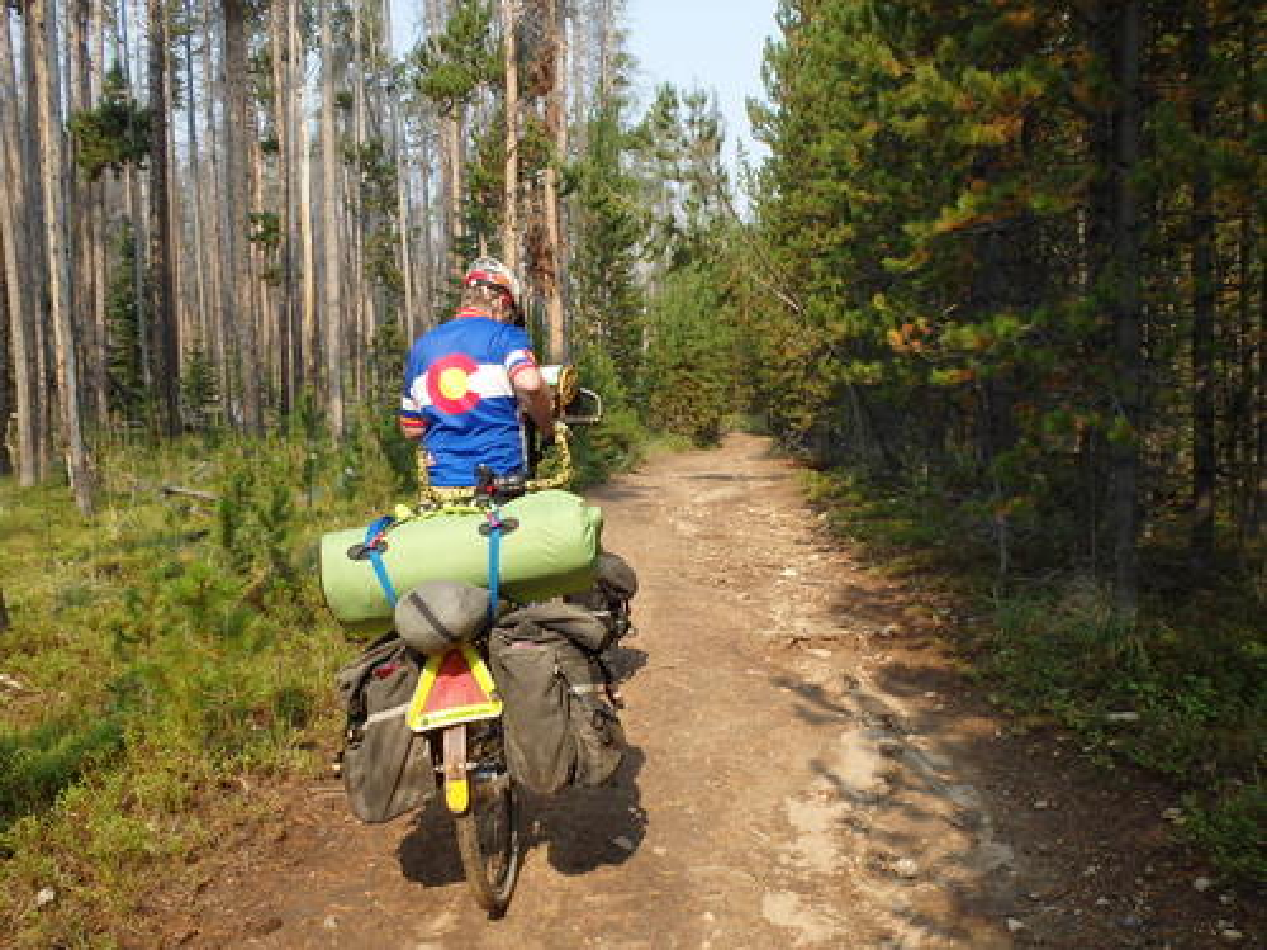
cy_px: 475
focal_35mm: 28
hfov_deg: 63.4
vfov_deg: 49.7
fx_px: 1025
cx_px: 634
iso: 125
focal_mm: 5
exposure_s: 1/400
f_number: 3.9
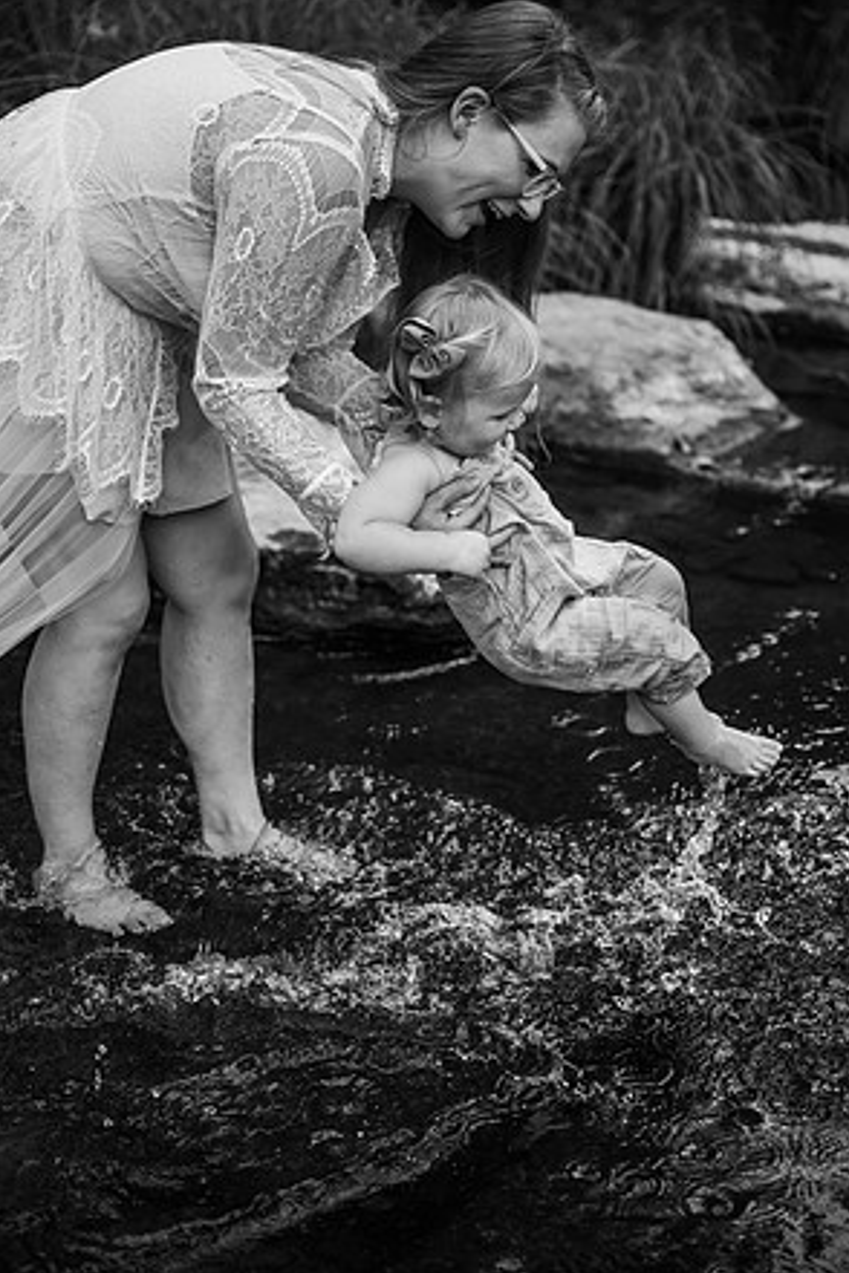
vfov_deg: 39.6
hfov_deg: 27.0
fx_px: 1769
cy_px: 632
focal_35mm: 50
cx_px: 427
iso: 500
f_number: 2.8
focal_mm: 49
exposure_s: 1/1600
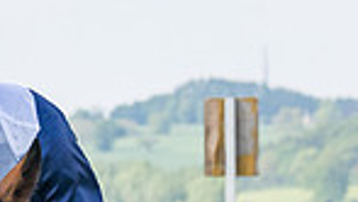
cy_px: 316
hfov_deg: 3.0
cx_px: 67
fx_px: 6850
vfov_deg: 1.7
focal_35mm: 721
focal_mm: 82
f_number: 5
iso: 400
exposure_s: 1/1250
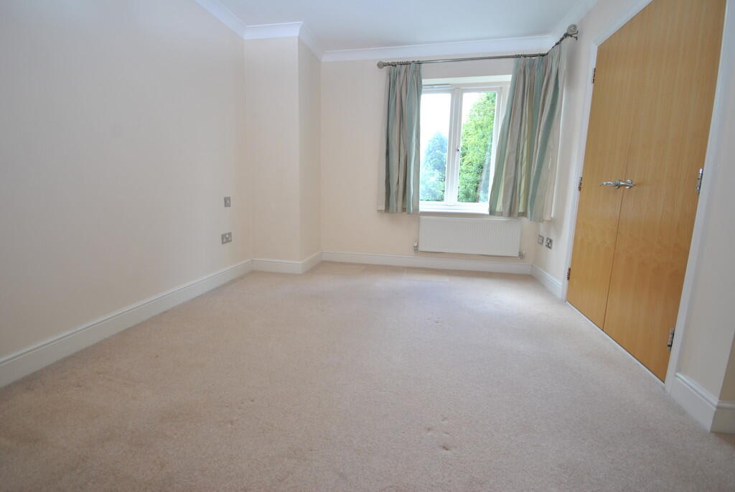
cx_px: 368
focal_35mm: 15
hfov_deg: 100.3
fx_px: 307
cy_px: 246
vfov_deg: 77.5
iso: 200
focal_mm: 10
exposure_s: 1/30
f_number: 4
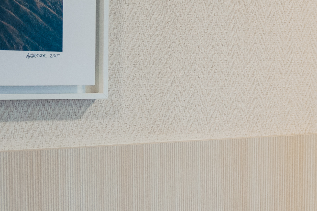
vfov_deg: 12.2
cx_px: 671
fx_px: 977
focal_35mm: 111
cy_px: 210
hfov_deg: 14.6
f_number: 2.8
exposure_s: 1/100
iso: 500
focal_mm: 24
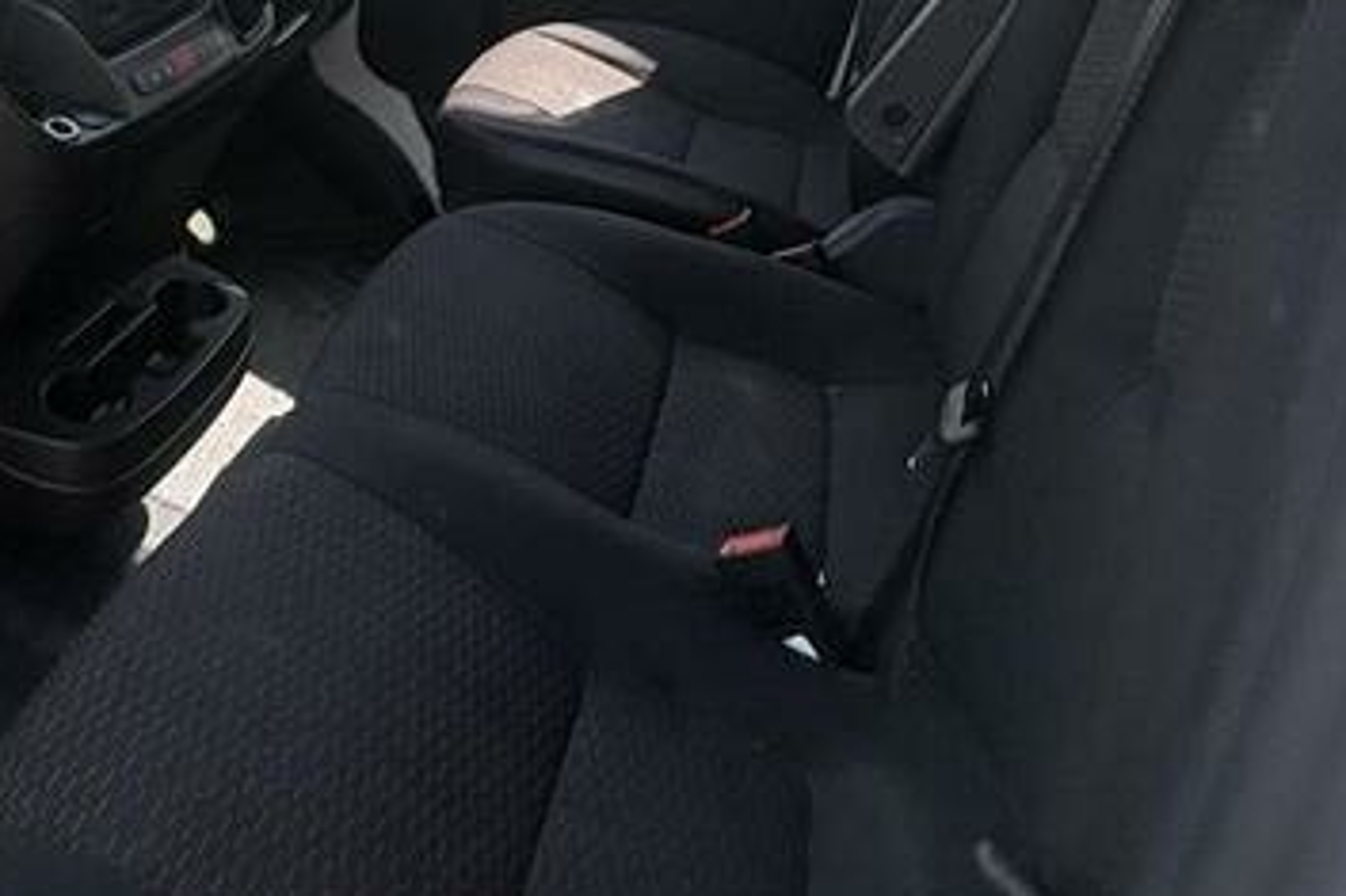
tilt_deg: -16.7
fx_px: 1383
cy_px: -214
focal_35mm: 37
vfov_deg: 30.0
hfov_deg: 49.7
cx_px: 324
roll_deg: -5.1
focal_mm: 2.22
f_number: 2.2
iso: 64
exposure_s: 1/573
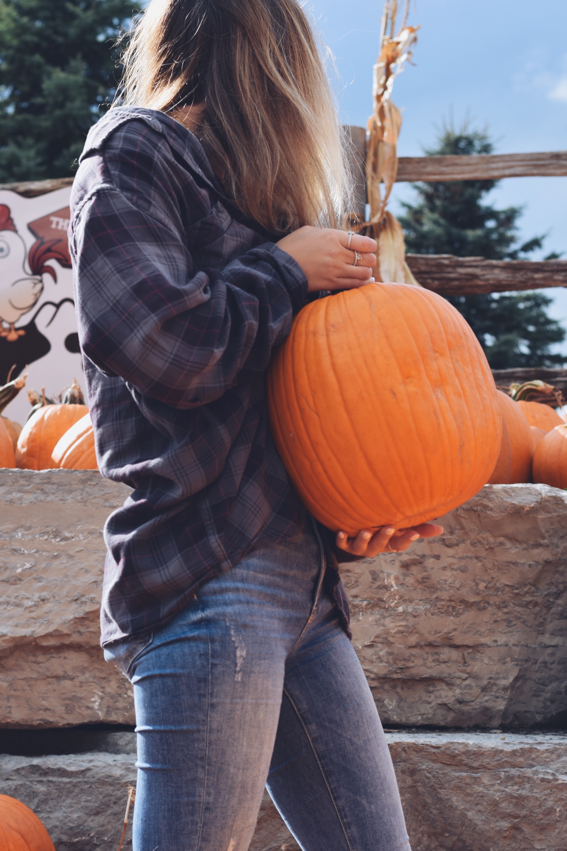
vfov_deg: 18.1
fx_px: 2669
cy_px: 521
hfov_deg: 12.1
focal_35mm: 113
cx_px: 347
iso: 100
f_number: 5.6
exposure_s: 1/400
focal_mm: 50
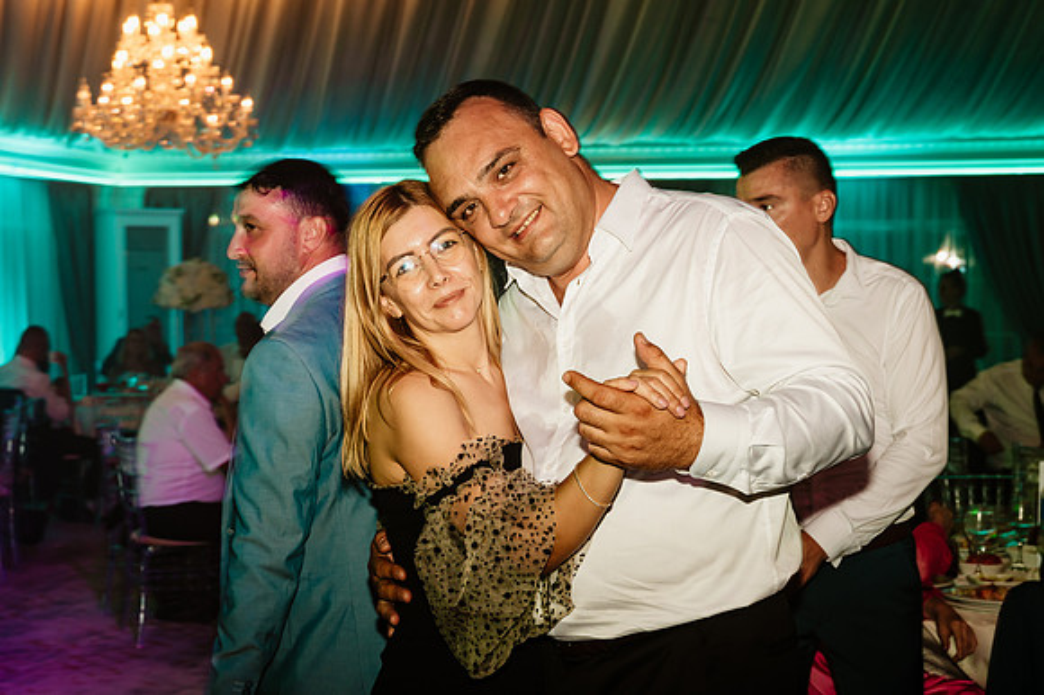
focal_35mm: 62
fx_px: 1801
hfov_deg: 32.3
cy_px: 351
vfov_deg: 21.8
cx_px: 517
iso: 800
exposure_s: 1/25
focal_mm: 52
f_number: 7.1
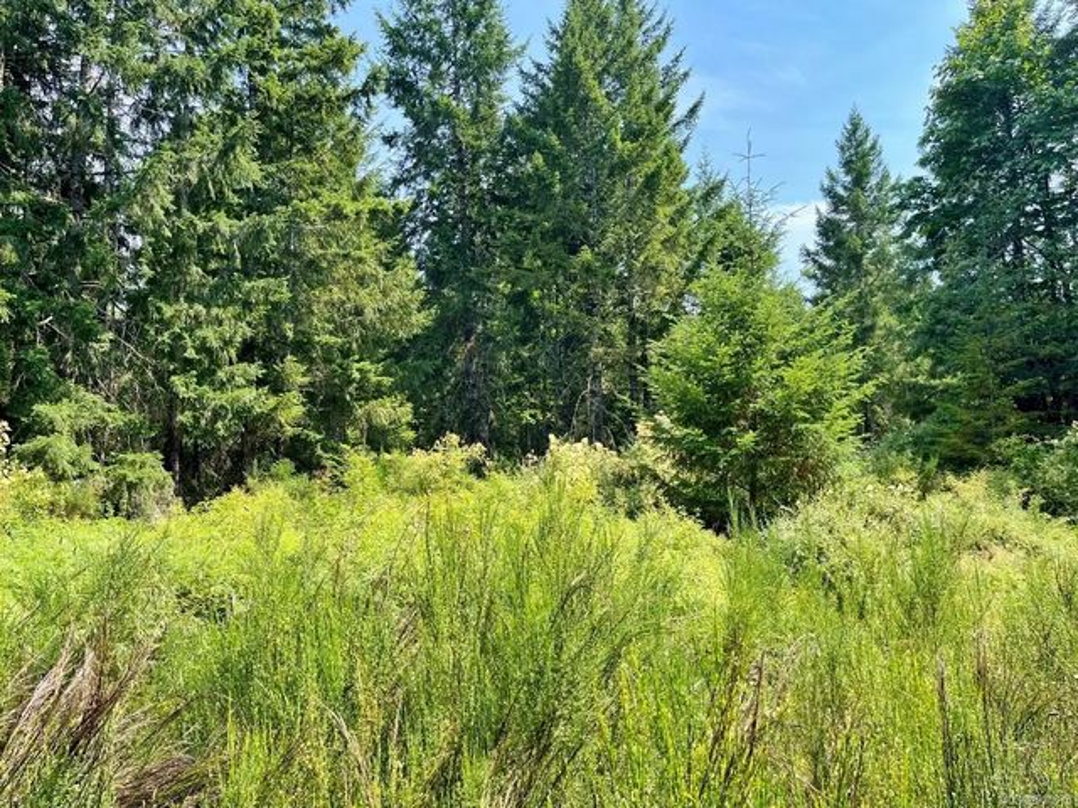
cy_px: 404
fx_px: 810
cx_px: 539
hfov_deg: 67.3
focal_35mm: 26
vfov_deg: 53.1
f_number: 1.6
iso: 50
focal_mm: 5.1
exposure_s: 1/967
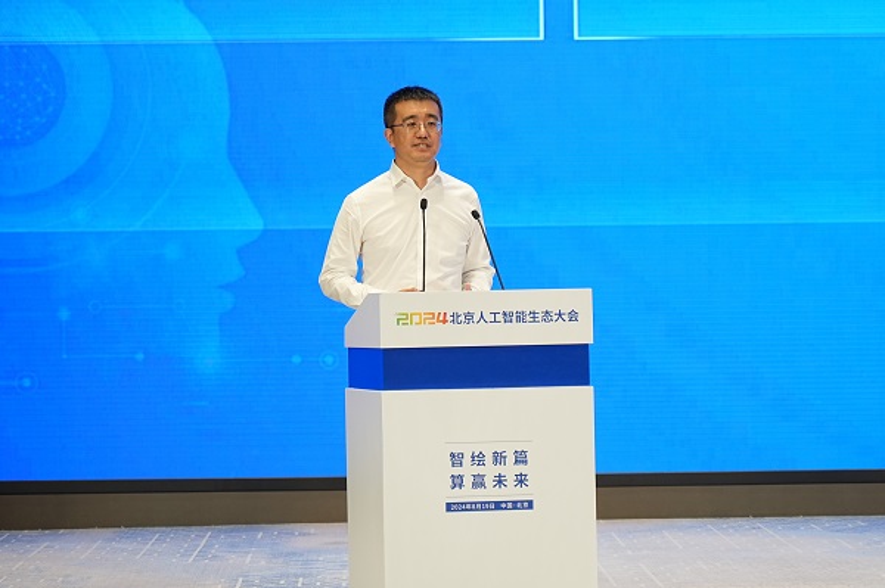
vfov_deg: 9.3
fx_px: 3635
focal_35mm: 148
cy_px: 294
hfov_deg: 13.9
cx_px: 442
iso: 1000
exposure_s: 1/161
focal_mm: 99
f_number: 4
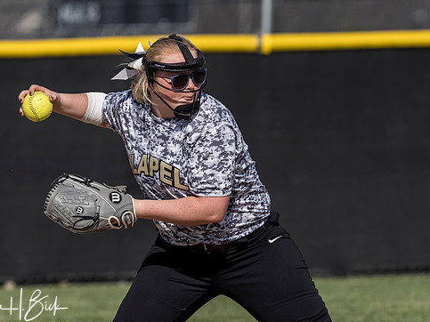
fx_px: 8966
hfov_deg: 2.7
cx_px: 199
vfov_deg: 2.1
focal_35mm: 722
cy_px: 162
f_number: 6.3
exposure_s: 1/2000
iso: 400
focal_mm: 300
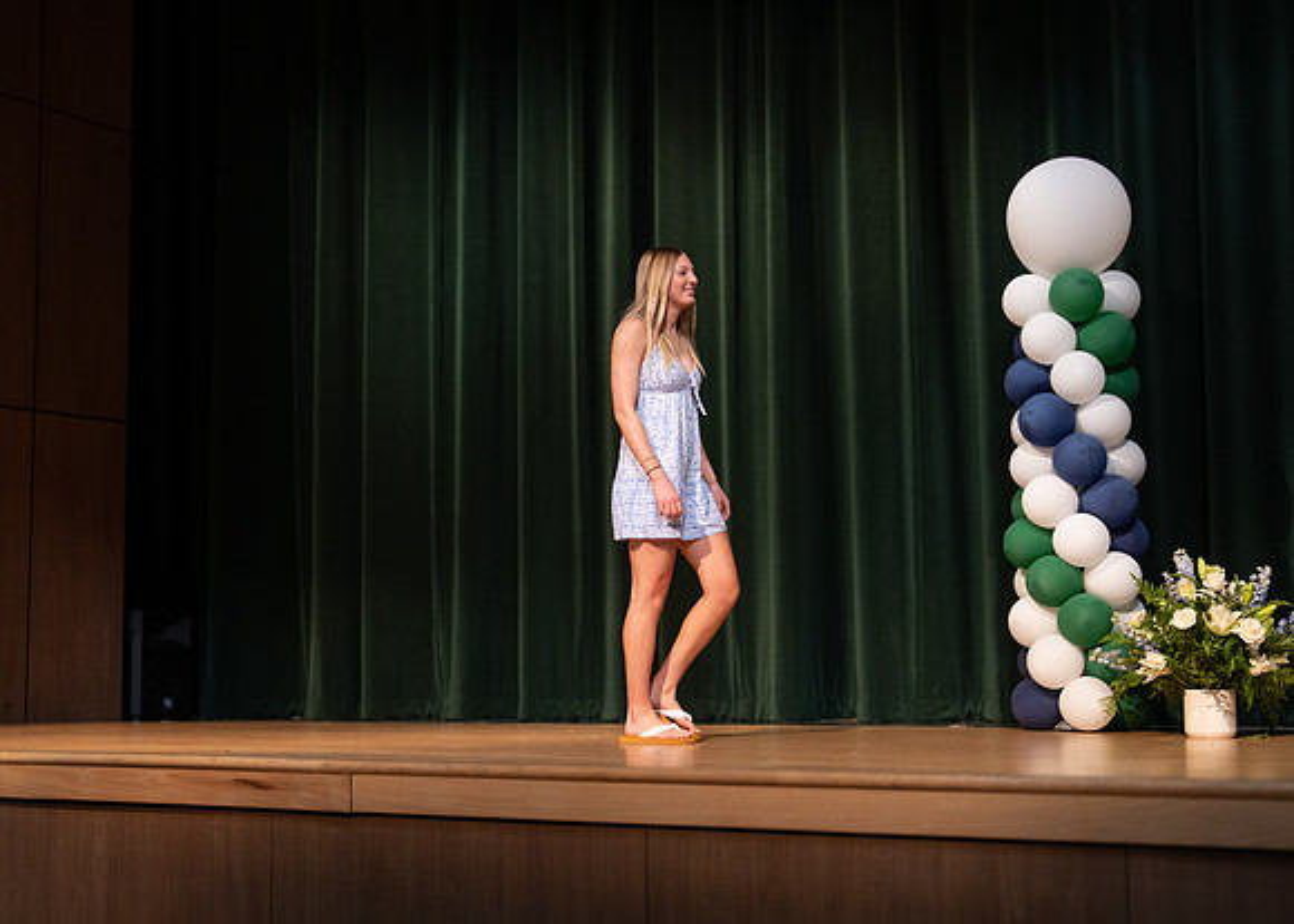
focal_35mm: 55
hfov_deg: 35.7
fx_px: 2008
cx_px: 647
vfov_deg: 25.9
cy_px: 462
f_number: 1.2
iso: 500
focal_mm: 50
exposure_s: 1/320
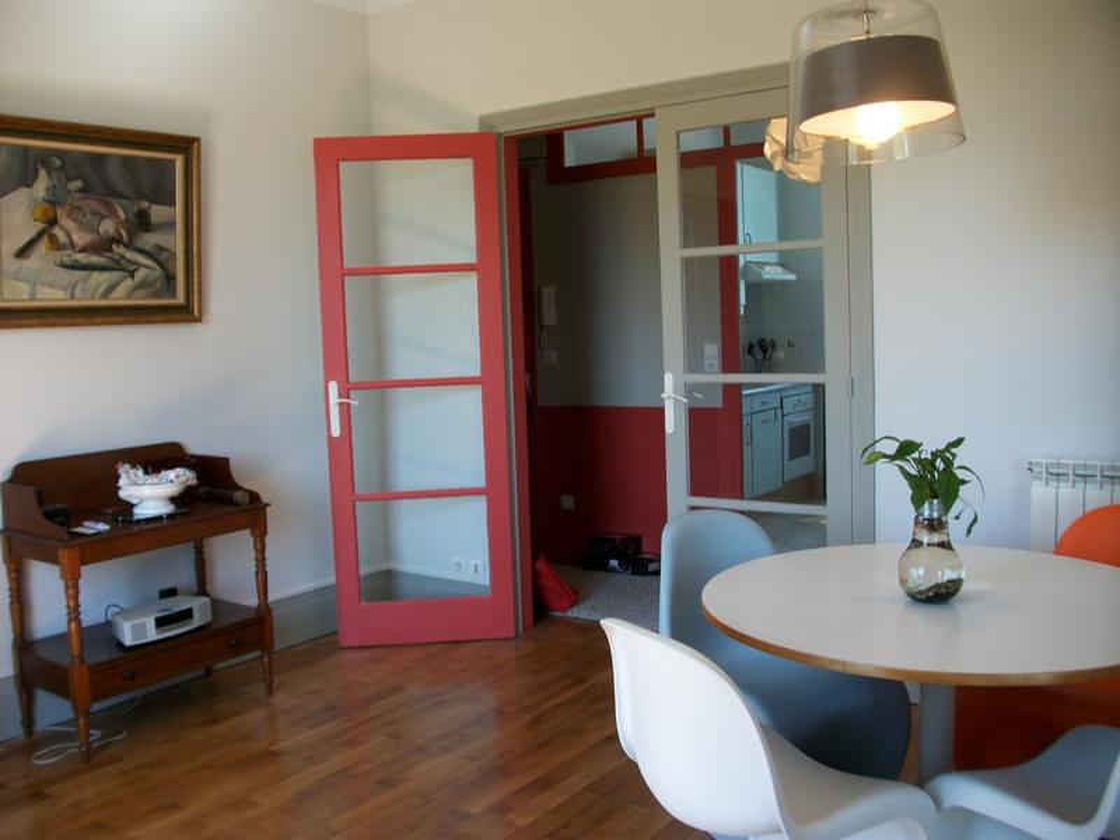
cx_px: 560
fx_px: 1003
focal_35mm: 31
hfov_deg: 58.4
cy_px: 420
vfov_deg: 45.4
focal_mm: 5.7
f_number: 2.9
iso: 80
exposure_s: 1/68.5
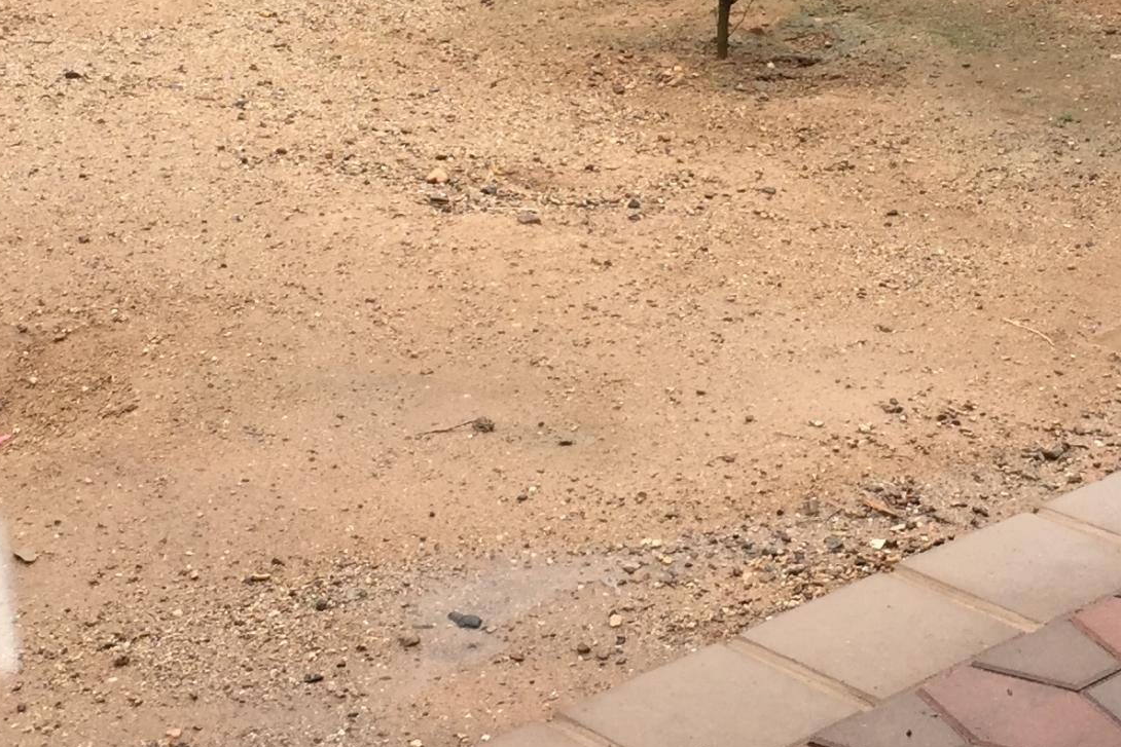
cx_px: 673
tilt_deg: -16.6
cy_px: 133
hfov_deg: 24.4
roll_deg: +0.7
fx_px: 2585
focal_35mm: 83
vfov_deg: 16.3
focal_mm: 4.15
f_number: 2.2
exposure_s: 1/439
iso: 32
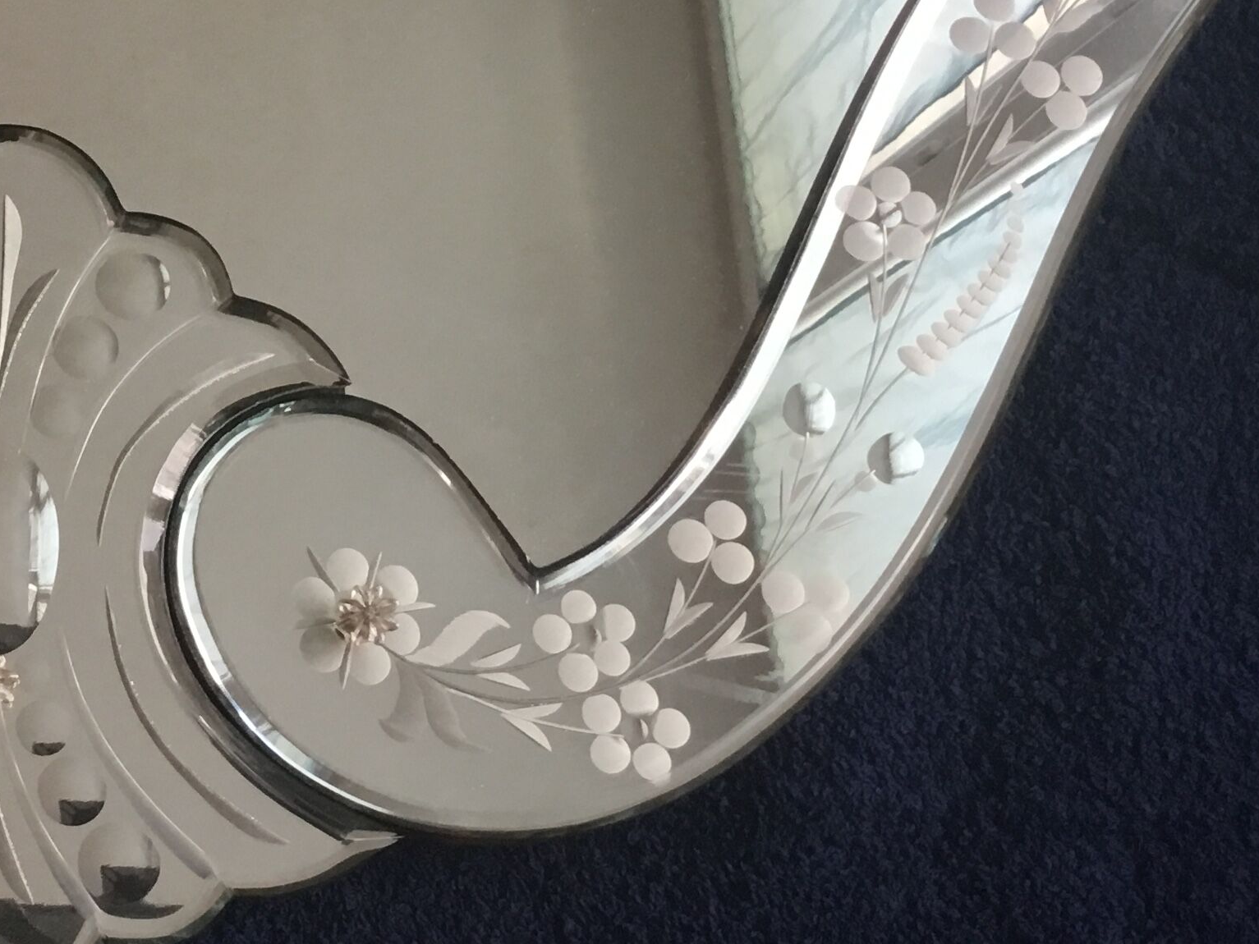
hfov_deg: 27.4
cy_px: 320
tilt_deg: -74.8
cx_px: -44
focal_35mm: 66
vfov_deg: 22.2
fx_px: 2401
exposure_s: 1/33
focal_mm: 3.3
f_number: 2.4
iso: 100
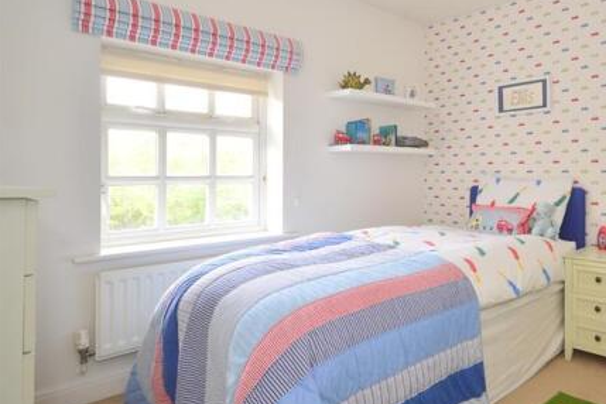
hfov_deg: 64.2
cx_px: 461
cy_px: 166
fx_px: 444
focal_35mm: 26
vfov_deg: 48.7
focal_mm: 11.5
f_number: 5.6
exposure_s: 1/40
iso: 400
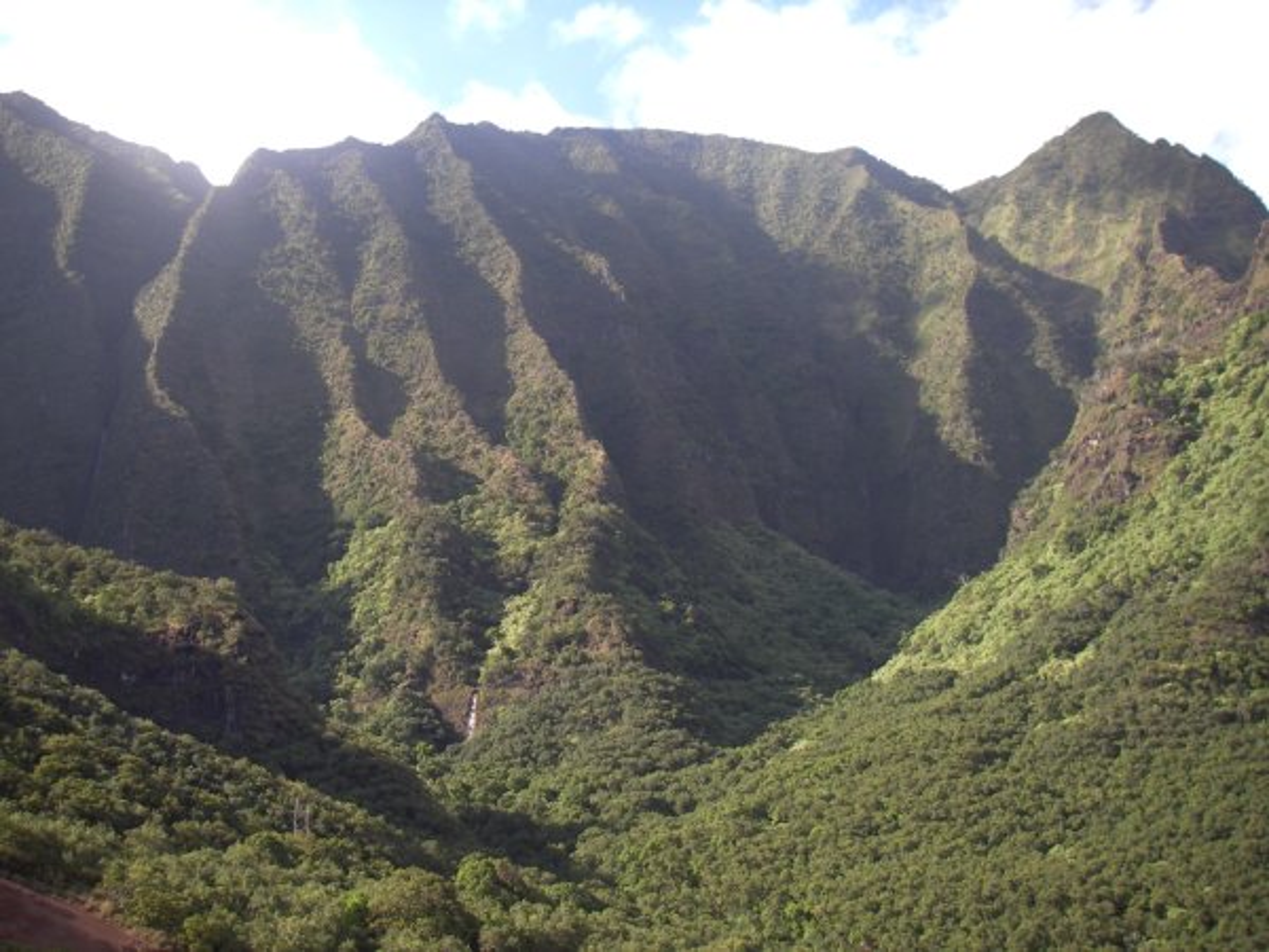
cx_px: 634
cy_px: 476
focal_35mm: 38
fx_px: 1393
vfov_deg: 37.7
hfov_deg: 49.0
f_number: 3.3
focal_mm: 6.3
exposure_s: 1/250
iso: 80
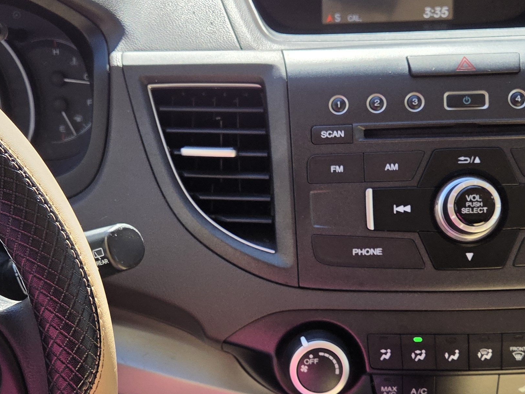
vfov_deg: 25.4
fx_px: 865
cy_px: 296
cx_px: 222
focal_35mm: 57
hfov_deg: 33.7
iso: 80
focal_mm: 5.4
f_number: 1.8
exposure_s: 1/1276
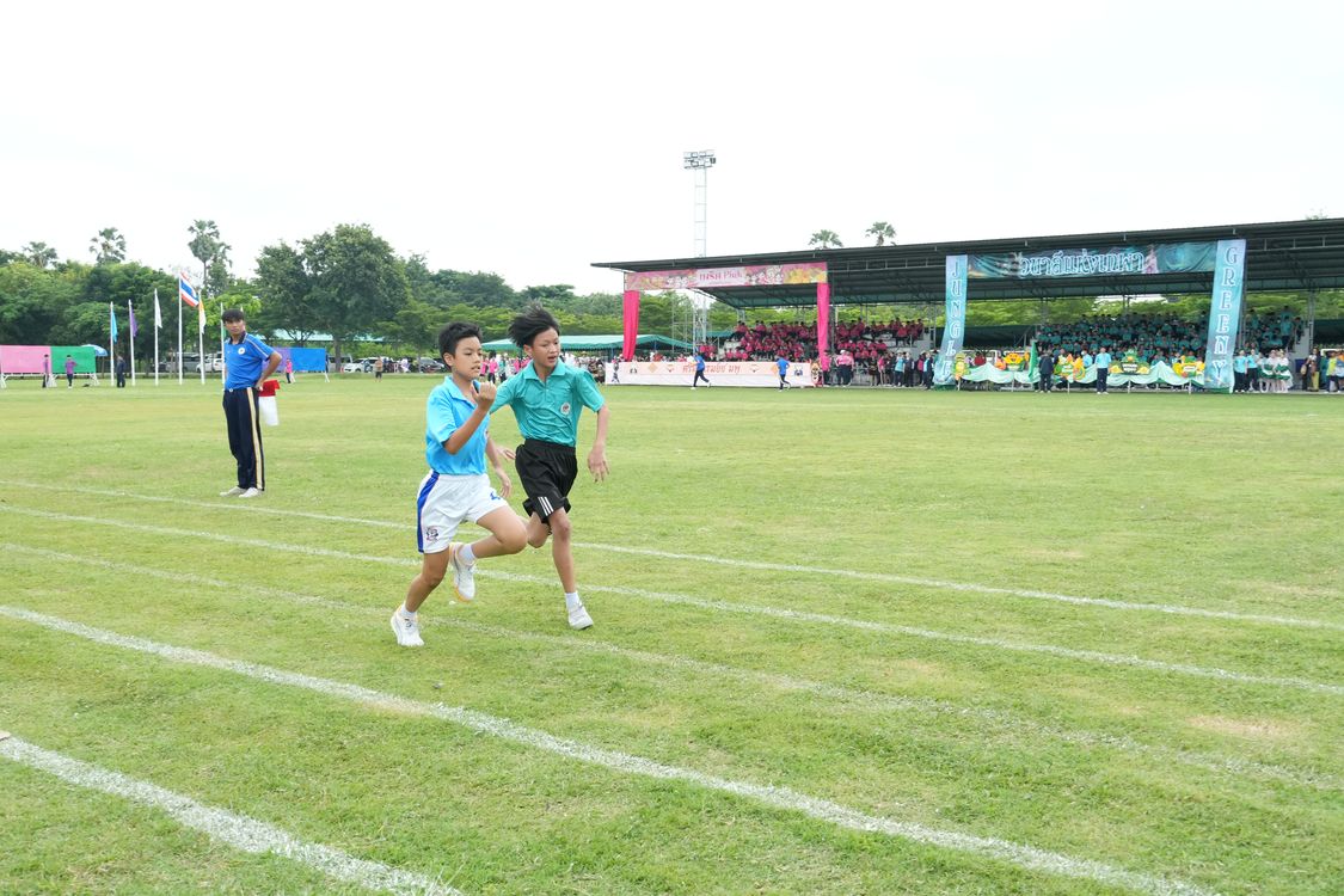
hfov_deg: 49.6
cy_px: 448
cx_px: 672
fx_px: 1456
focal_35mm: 39
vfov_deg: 34.2
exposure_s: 1/800
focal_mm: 26
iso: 1250
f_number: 6.3
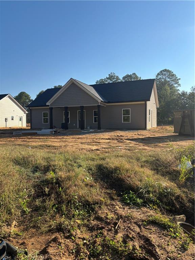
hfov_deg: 53.1
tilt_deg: -1.0
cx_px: 98
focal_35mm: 26
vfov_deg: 67.3
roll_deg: -0.4
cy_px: 130
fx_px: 195
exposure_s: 1/2105
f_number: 1.6
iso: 50
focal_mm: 5.96
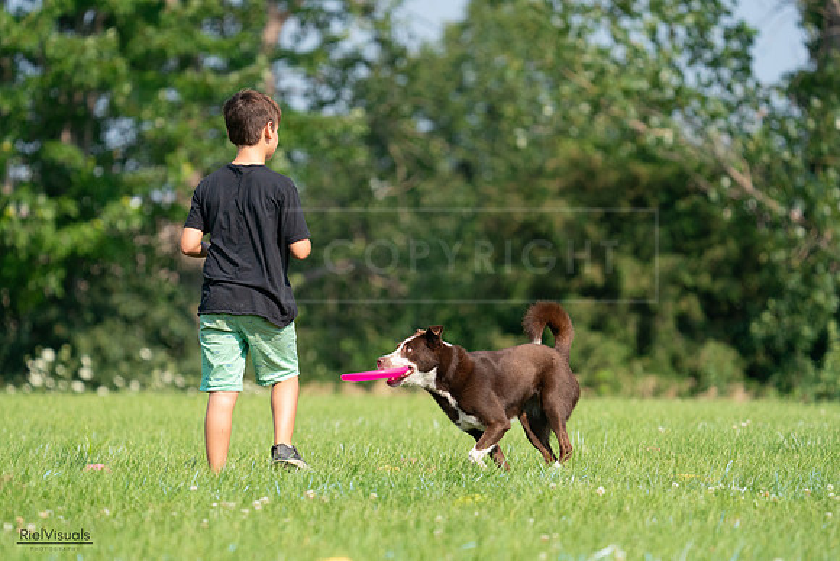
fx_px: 7748
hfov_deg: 6.2
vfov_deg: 4.1
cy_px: 280
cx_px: 420
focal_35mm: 332
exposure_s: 1/4000
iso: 1600
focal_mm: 332
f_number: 6.3
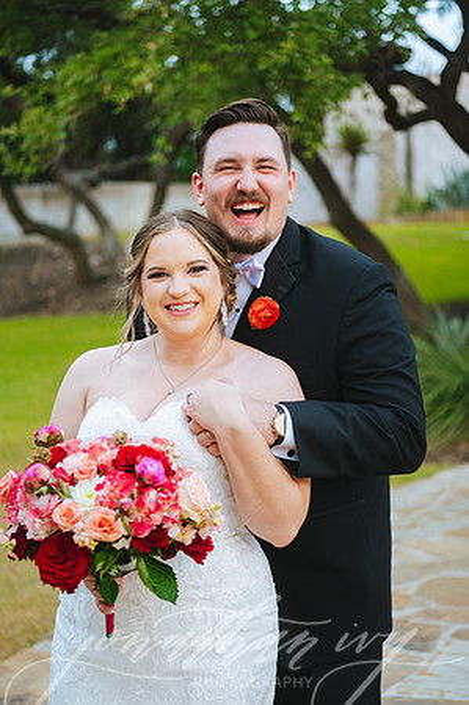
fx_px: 1371
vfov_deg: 28.9
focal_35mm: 70
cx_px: 234
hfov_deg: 19.4
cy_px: 352
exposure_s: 1/400
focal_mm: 70
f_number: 2.8
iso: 1250
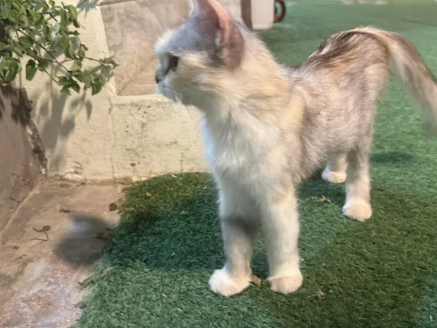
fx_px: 404
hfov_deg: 56.7
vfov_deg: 44.2
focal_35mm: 32
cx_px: 237
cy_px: 161
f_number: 1.78
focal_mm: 6.76
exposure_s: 1/33
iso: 640
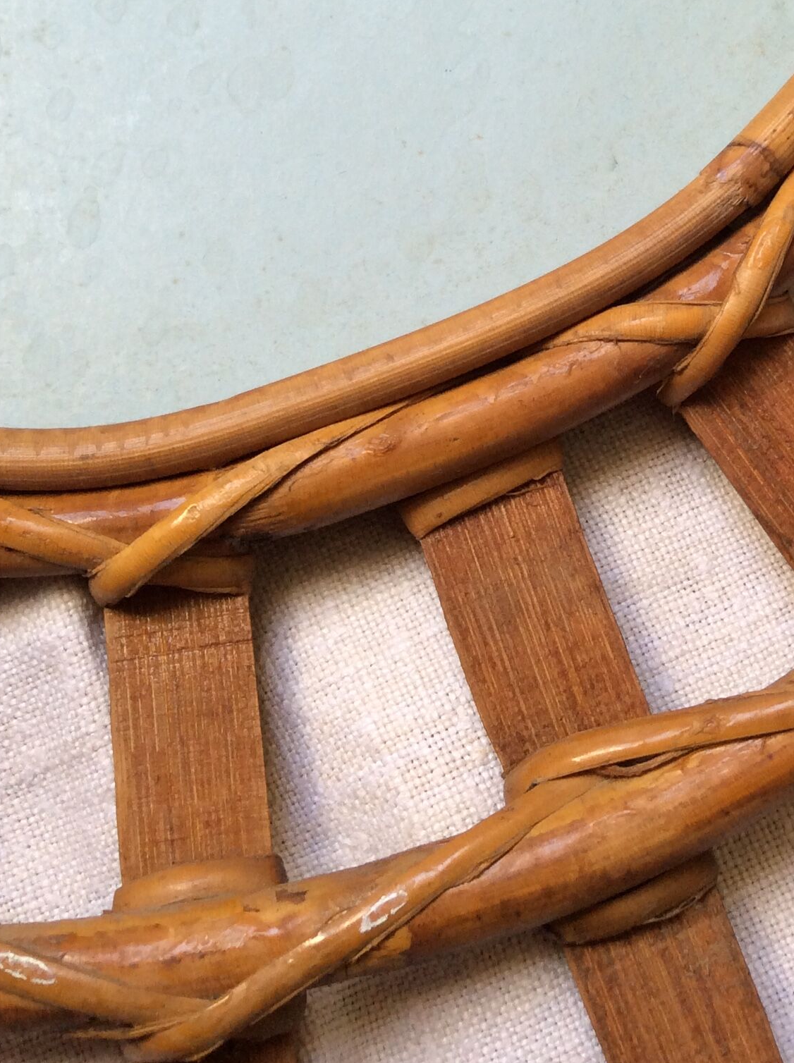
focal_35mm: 55
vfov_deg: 34.1
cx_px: 619
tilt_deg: -73.6
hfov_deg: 26.1
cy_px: 231
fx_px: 1687
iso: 64
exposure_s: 1/100
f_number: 2.4
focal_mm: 3.3
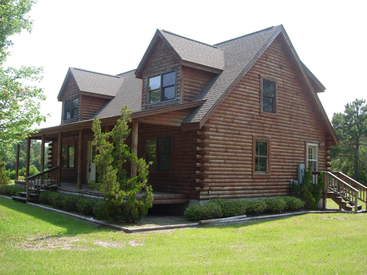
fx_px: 403
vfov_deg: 37.7
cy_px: 138
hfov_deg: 49.0
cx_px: 184
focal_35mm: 38
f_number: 2.8
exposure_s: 1/745
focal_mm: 7.8
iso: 79
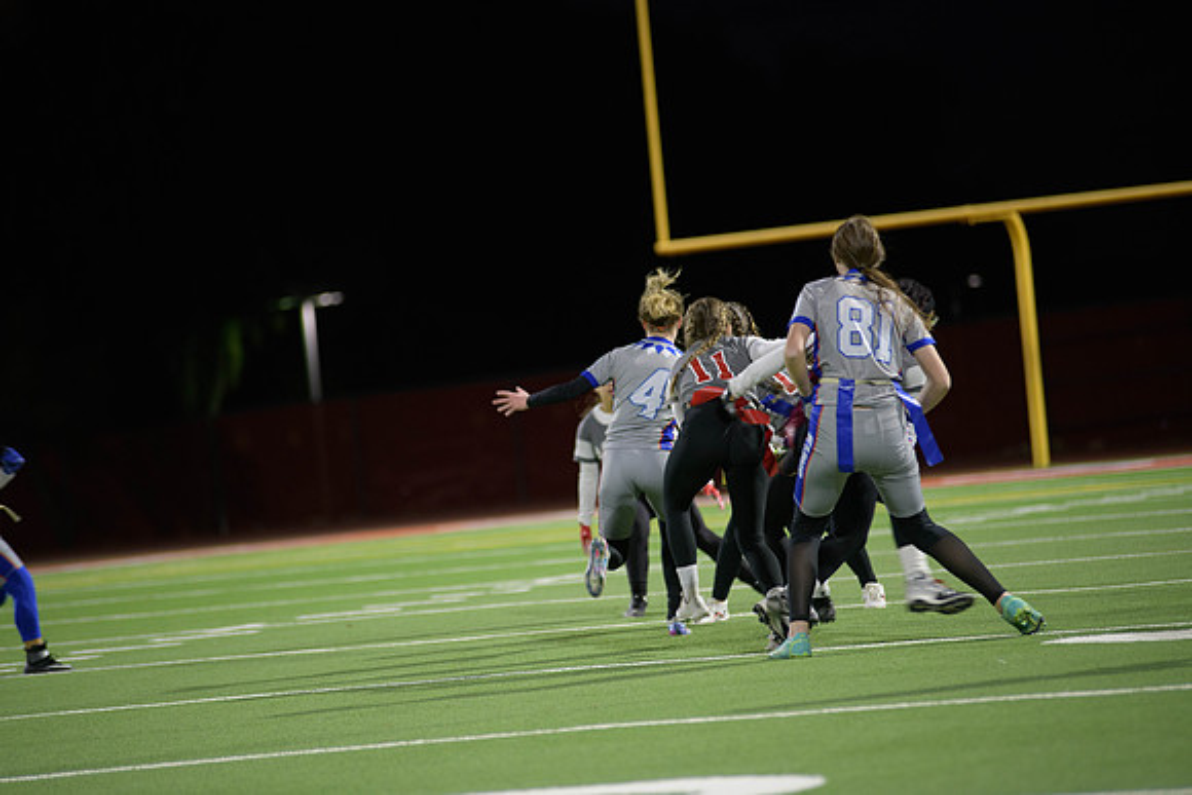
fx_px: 6623
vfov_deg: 6.9
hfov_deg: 10.3
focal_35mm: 200
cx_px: 596
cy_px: 398
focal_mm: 200
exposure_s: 1/200
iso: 1400
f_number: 2.8
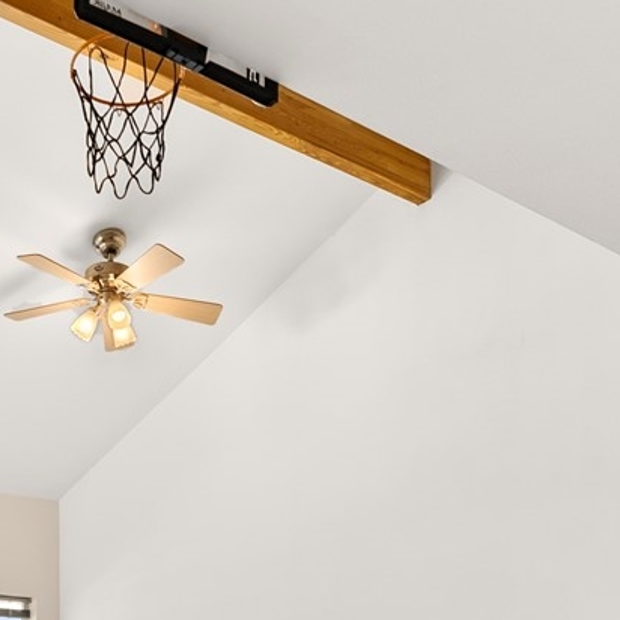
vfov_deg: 30.1
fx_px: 993
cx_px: 115
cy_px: 724
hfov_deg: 33.6
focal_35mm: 49
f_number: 2.8
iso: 400
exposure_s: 1/30
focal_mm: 14
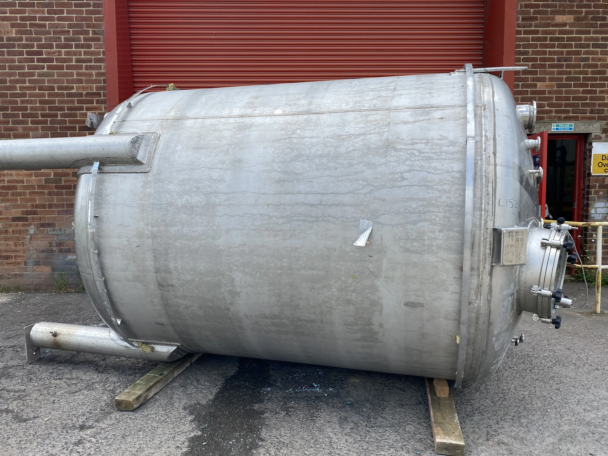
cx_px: 281
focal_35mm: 28
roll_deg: +1.1
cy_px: 245
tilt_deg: -5.8
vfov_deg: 49.7
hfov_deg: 63.4
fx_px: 492
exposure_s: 1/1629
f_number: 1.8
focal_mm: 4.25
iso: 32
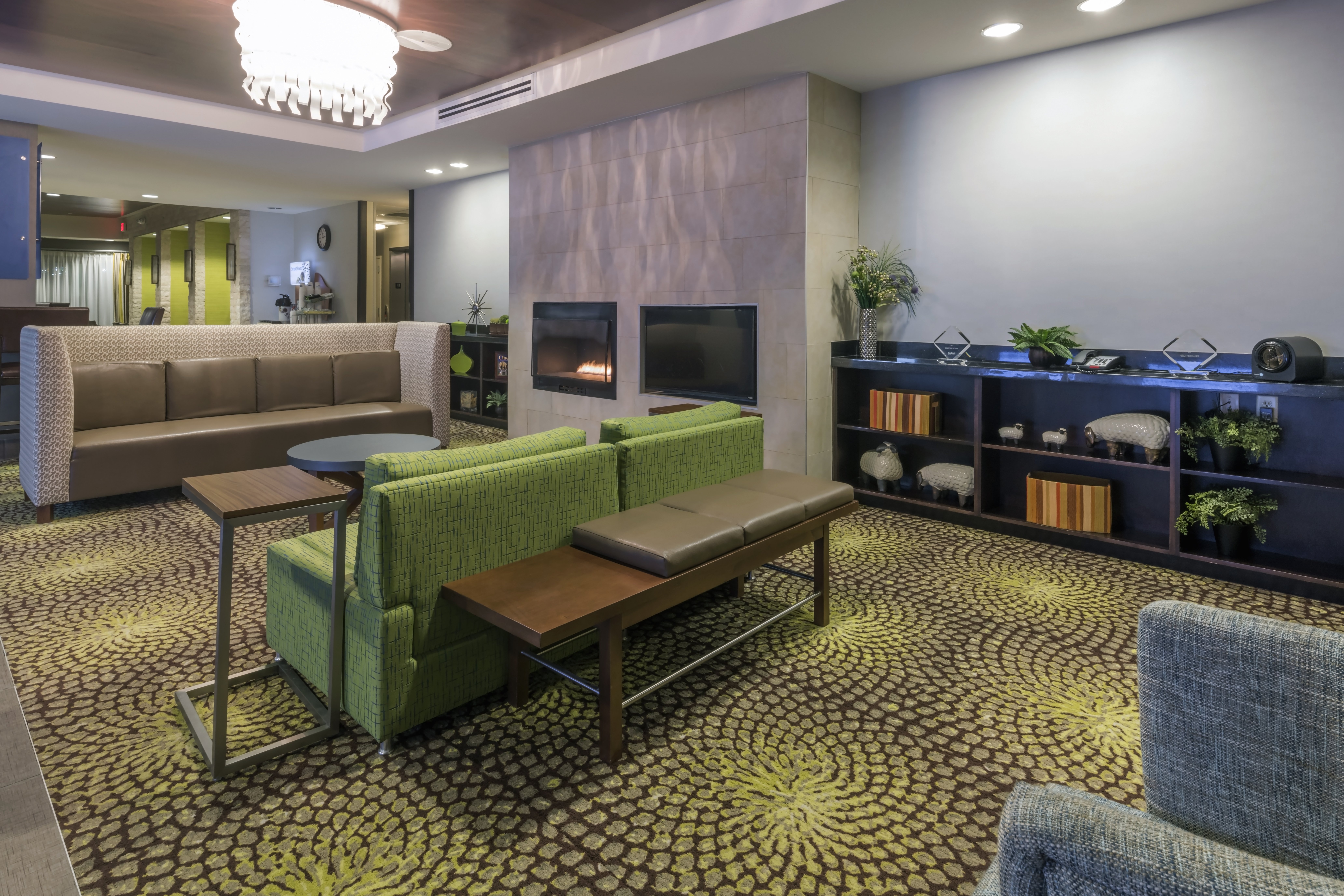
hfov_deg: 86.9
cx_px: 672
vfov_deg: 64.6
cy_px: 448
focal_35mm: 19
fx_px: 709
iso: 200
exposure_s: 3
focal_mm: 19
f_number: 18
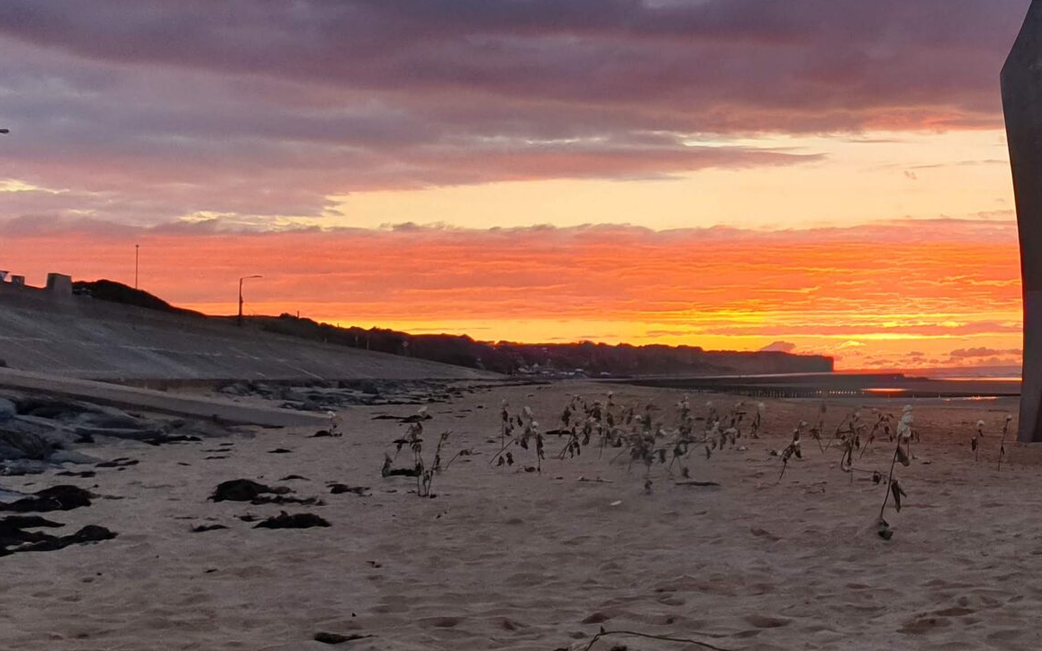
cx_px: 1013
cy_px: 162
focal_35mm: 61
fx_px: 1732
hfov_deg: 31.3
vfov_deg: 21.1
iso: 50
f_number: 2.4
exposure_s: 1/208
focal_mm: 4.3
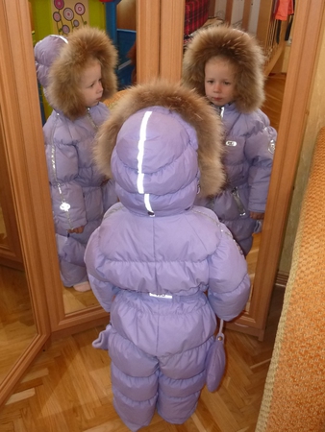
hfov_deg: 54.9
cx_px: 162
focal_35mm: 25
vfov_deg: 69.4
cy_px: 216
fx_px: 313
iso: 200
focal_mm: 4.1
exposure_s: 1/30
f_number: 3.3
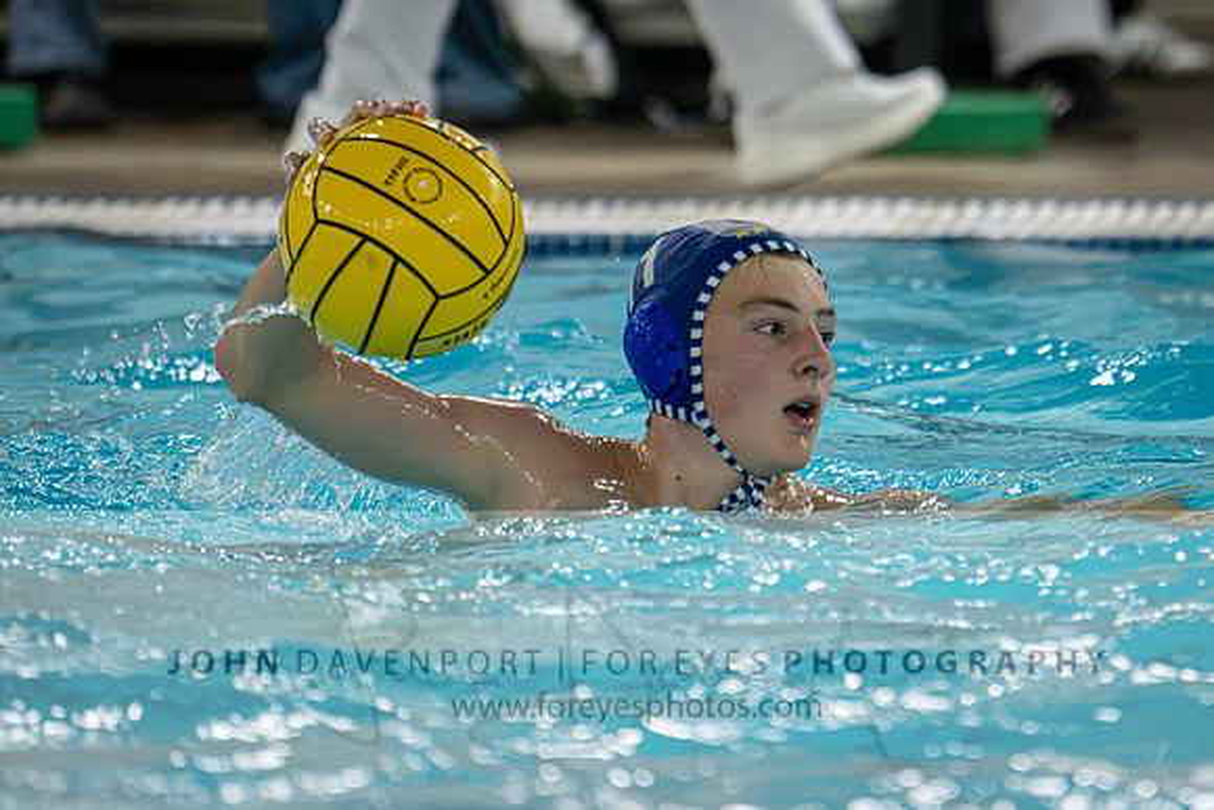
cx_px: 867
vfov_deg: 2.8
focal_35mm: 493
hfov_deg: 4.2
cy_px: 108
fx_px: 16638
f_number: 4
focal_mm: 280
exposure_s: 1/1000
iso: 14400
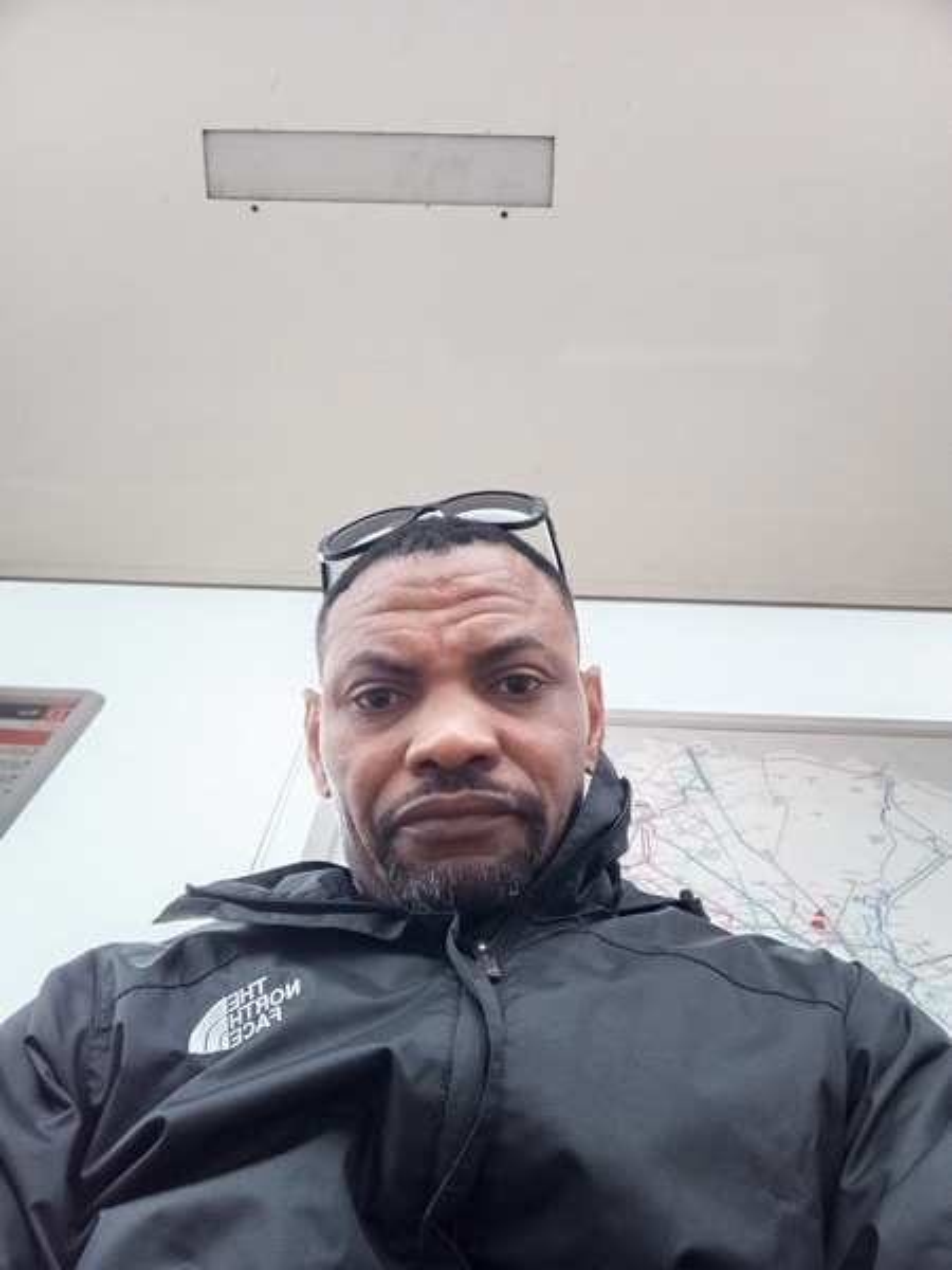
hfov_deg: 53.1
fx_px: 953
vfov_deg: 67.3
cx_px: 476
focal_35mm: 26
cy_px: 635
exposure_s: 1/100
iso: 136
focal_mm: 2.77
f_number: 2
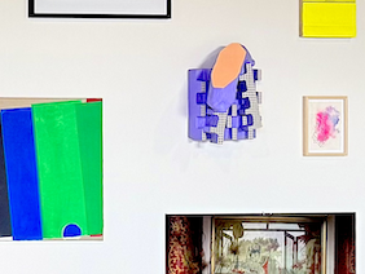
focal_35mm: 102
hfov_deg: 15.6
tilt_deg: +2.1
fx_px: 1076
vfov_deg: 14.5
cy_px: 111
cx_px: -349
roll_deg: +0.8
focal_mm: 6.76
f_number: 1.78
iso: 64
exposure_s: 1/121
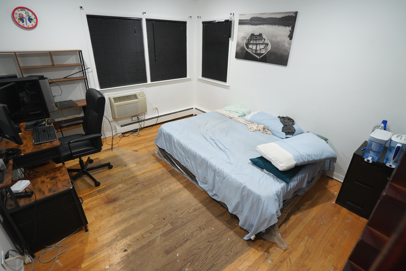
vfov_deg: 70.4
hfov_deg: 93.3
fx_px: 192
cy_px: 131
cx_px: 198
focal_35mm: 17
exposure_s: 1/60
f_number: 4
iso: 1250
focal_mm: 16
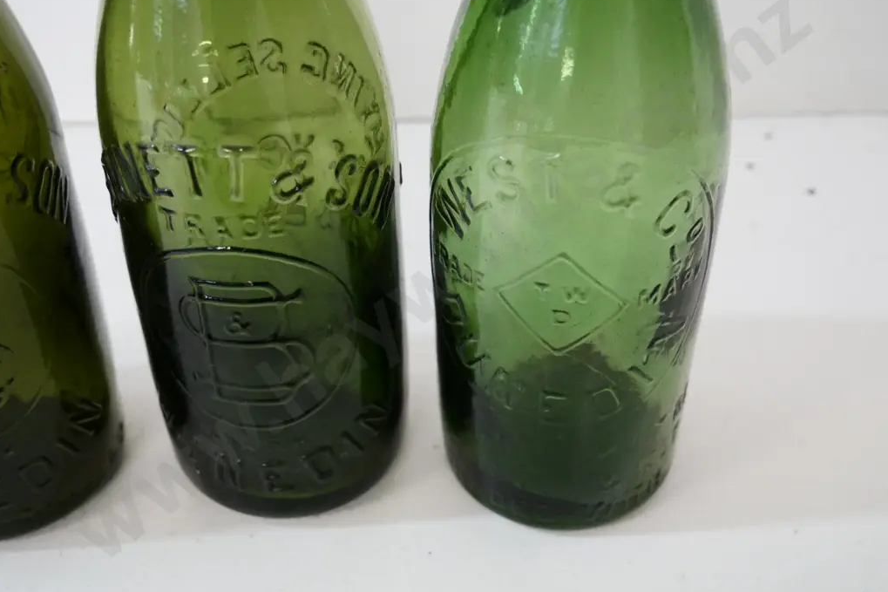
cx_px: 443
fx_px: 1134
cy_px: 280
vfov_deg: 29.2
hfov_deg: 42.8
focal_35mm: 46
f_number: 4.5
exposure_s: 1/100
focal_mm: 22
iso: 3200
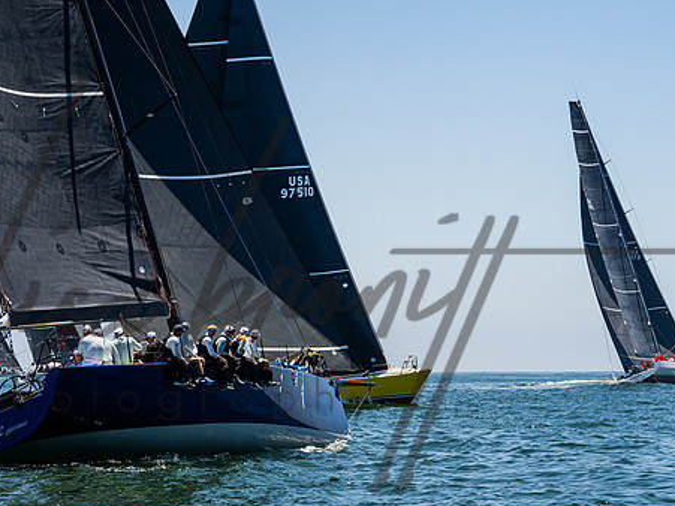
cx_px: 256
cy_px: 322
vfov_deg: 12.4
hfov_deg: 16.5
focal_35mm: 119
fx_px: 2320
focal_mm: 84
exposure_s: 1/2500
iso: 500
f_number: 8
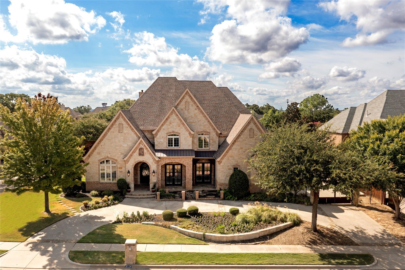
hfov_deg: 65.5
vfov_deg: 46.4
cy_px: 135
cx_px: 202
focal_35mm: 28
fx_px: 315
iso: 100
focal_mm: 10.26
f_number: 6.3
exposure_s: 1/400
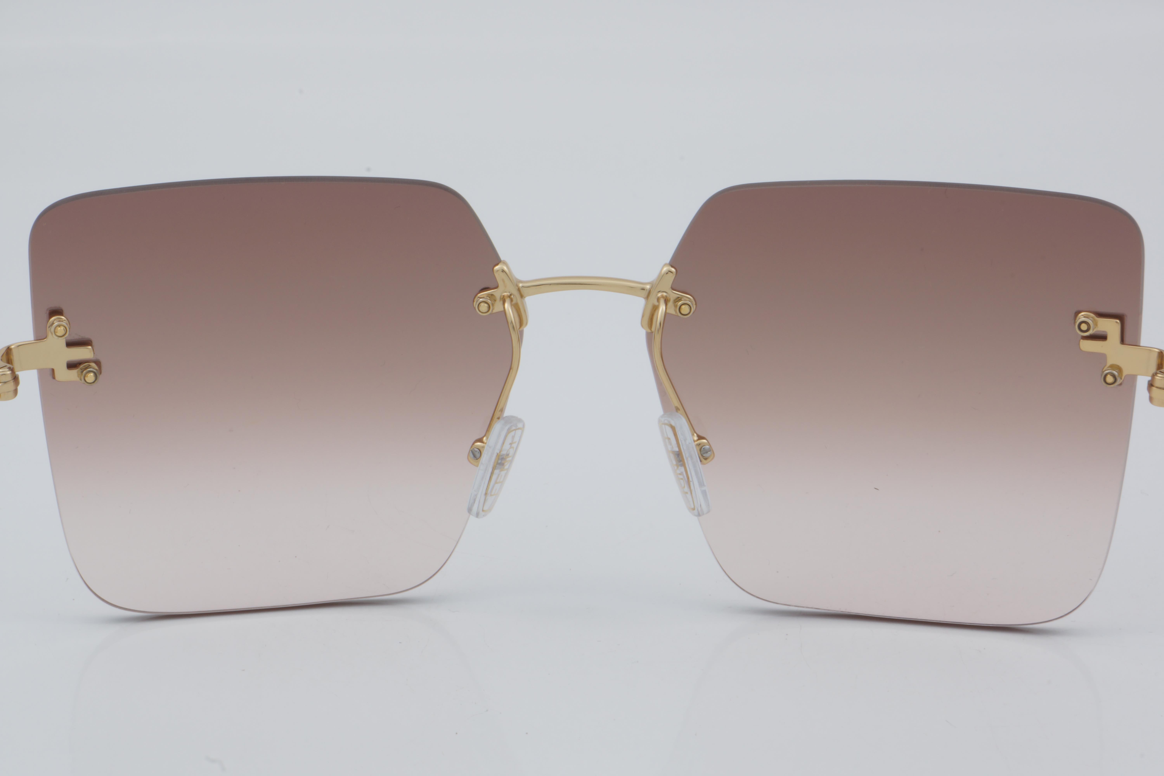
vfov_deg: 18.2
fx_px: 2425
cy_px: 388
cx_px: 582
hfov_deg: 27.0
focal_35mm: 75
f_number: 32
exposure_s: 1/4
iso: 100
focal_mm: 50
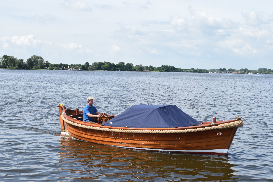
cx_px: 151
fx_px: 432
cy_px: 95
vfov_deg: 23.8
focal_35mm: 57
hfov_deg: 35.0
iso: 640
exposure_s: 1/320
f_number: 18
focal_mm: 34
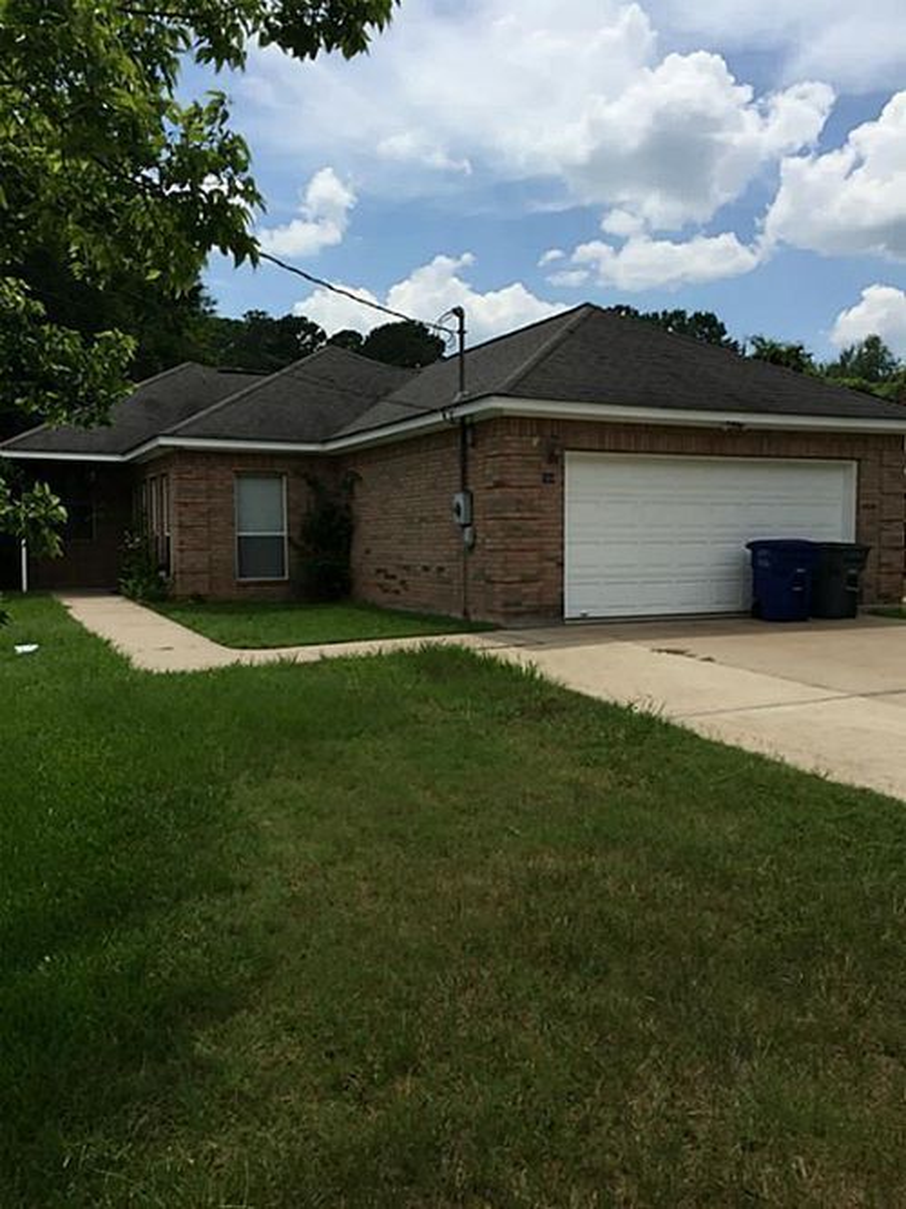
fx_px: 1012
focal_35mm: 29
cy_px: 604
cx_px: 453
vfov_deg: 61.7
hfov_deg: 48.2
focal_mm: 4.15
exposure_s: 1/3597
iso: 32
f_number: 2.2
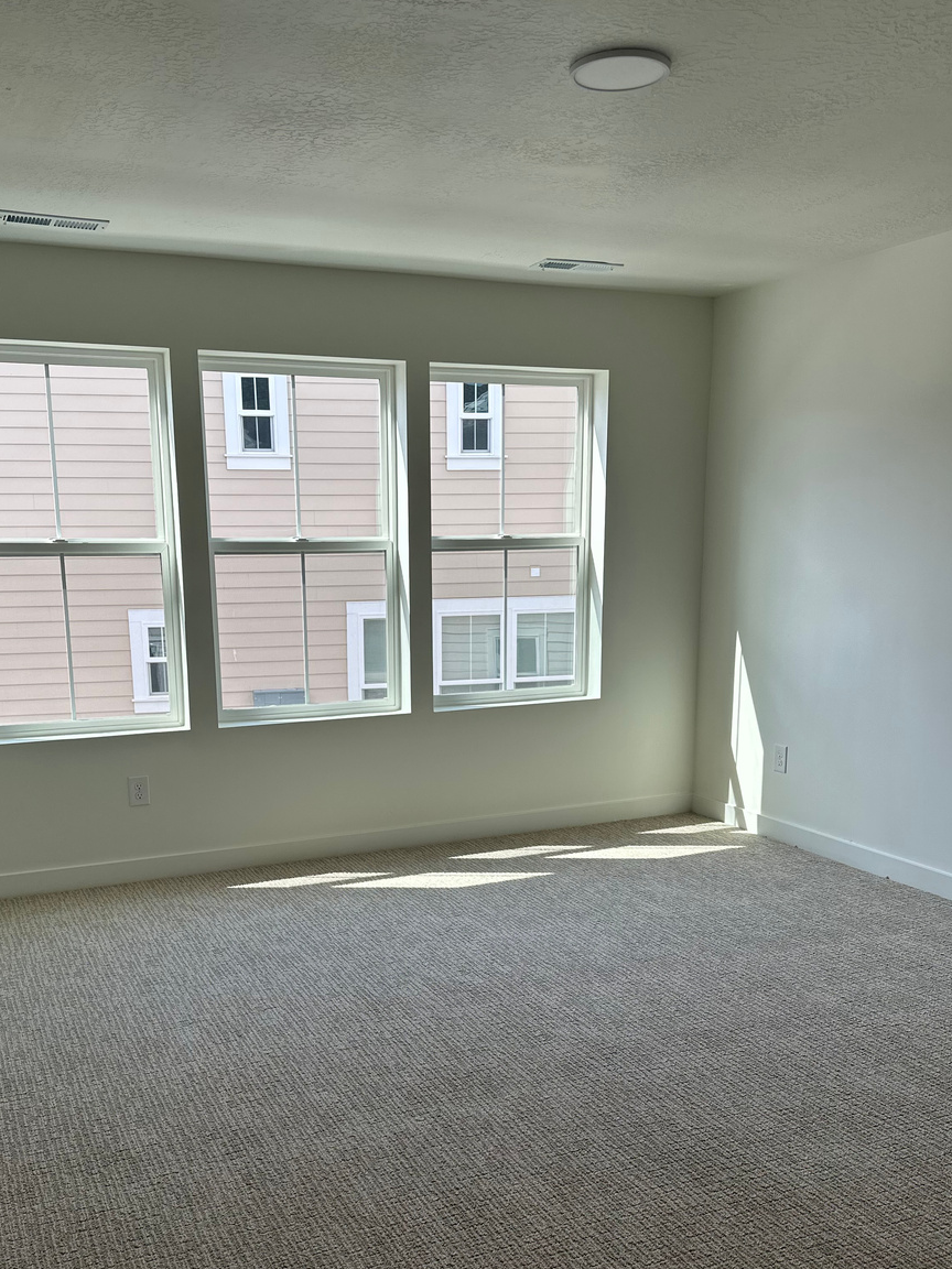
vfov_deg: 56.3
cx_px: 418
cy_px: 768
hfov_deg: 44.1
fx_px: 1173
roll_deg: +0.6
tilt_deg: -9.1
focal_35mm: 32
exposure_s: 1/685
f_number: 1.78
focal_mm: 6.86
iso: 80
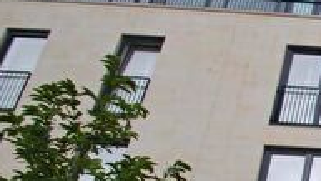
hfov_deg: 24.4
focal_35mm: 57
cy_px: 257
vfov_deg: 19.0
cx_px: 526
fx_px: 486
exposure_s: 1/250
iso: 100
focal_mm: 10
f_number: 8
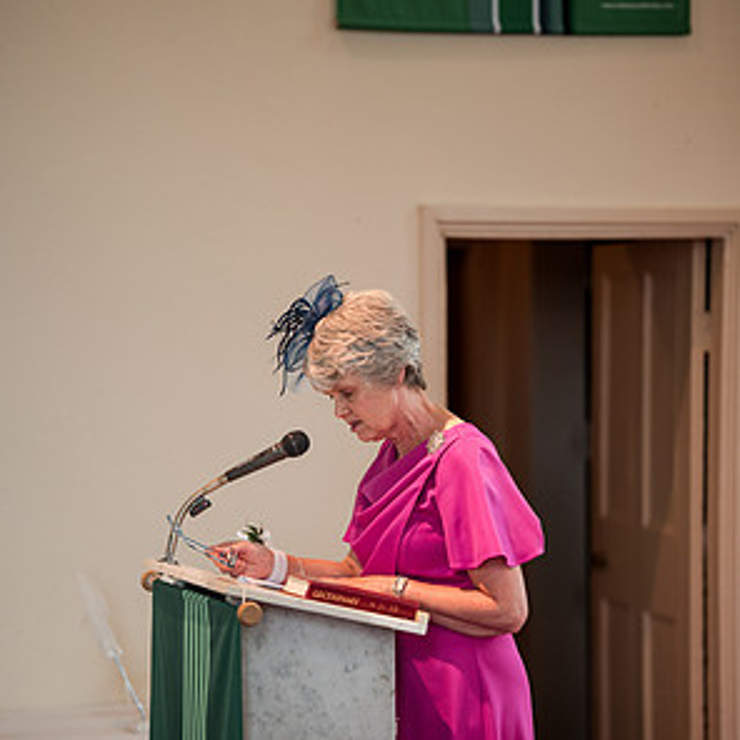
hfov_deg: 15.8
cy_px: 432
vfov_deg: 15.8
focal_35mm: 110
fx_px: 2660
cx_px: 368
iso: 400
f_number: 1.4
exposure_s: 1/500
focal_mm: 85
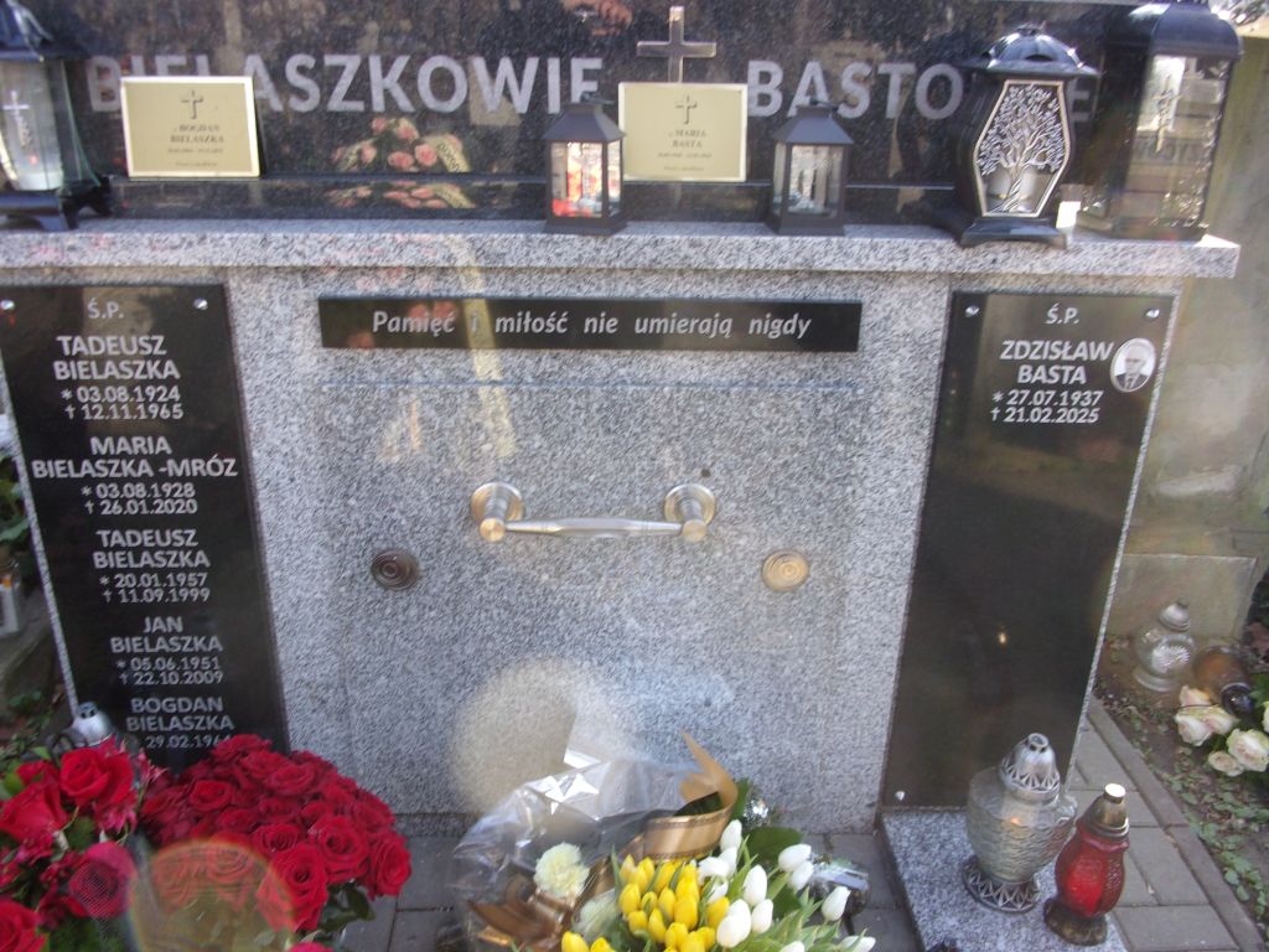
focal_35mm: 28
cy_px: 476
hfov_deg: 63.4
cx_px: 634
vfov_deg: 49.7
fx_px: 1026
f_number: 3.9
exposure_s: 1/56
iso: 80
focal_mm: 5.1
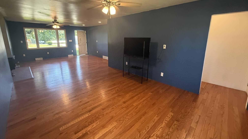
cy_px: 59
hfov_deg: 99.4
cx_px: 124
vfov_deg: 66.7
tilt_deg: -9.4
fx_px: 105
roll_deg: -0.3
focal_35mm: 16
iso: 500
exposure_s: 1/120
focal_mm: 2.22
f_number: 2.2
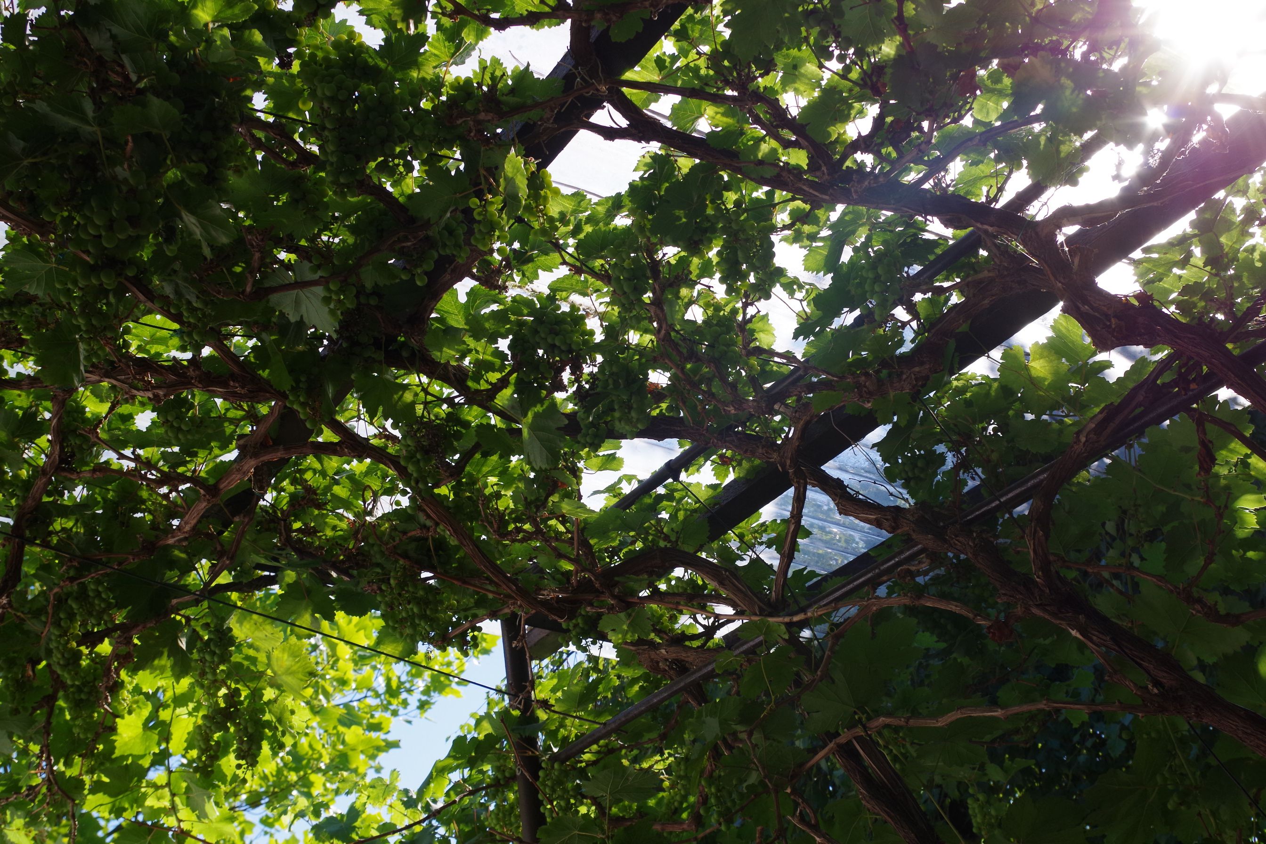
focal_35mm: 46
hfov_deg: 42.7
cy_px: 422
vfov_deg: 29.2
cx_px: 633
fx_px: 1618
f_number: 8
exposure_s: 1/400
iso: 400
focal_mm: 30.63
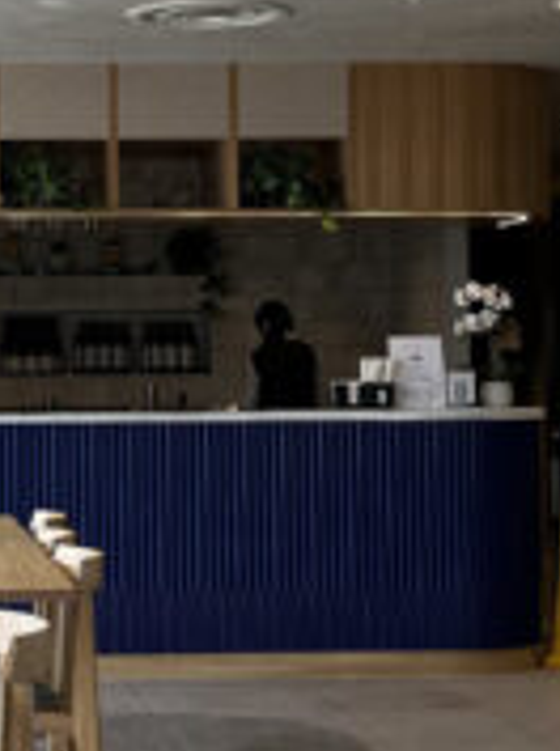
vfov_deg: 35.8
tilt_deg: +1.7
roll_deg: +0.2
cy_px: 238
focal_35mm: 53
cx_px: -34
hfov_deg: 25.7
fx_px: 1147
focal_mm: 5.1
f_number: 1.6
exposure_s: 1/218
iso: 40
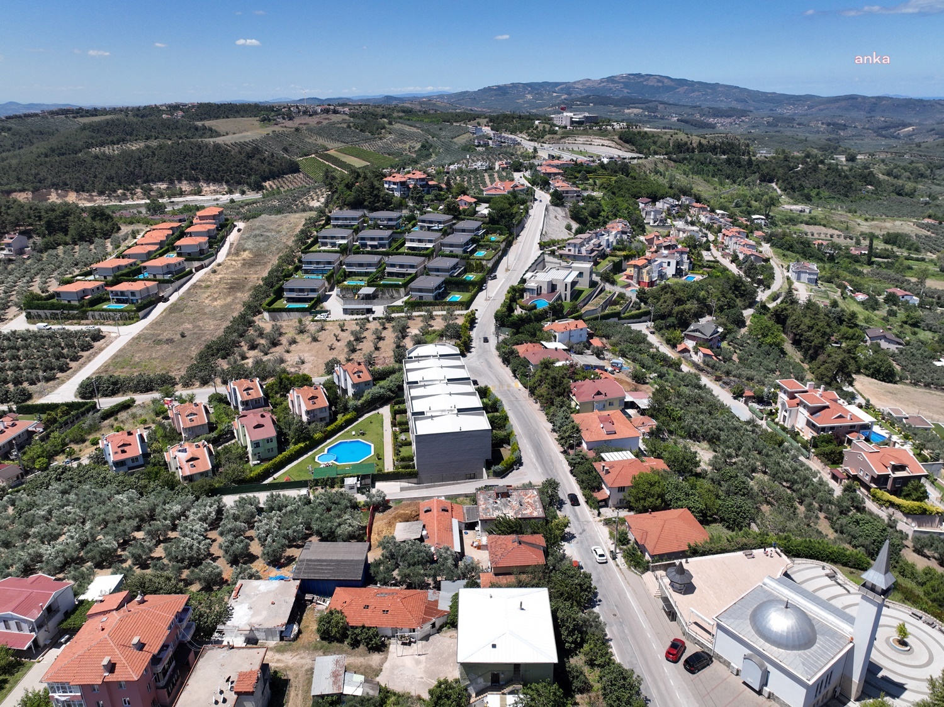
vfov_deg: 56.8
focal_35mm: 24
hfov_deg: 71.6
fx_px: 654
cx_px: 472
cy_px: 354
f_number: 2.8
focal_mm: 12.29
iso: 100
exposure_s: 1/2500
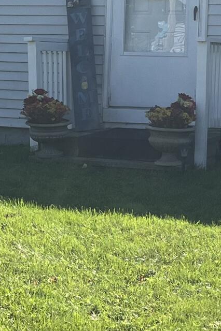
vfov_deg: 16.1
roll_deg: +0.3
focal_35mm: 127
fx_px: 1169
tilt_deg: -1.4
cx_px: -73
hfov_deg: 10.5
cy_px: 99
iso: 50
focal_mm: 5.1
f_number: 1.6
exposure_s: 1/2024
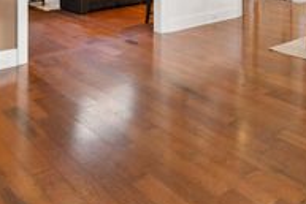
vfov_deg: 27.0
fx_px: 374
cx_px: 205
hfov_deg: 43.8
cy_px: -42
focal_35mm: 44
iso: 800
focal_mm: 17
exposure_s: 1/4
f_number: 9
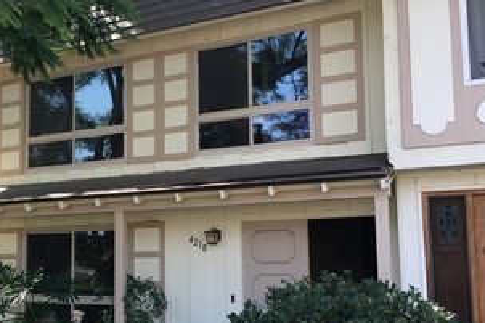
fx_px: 673
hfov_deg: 38.0
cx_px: 92
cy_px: 198
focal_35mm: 50
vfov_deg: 26.9
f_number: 2.2
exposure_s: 1/160
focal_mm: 4.15
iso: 25
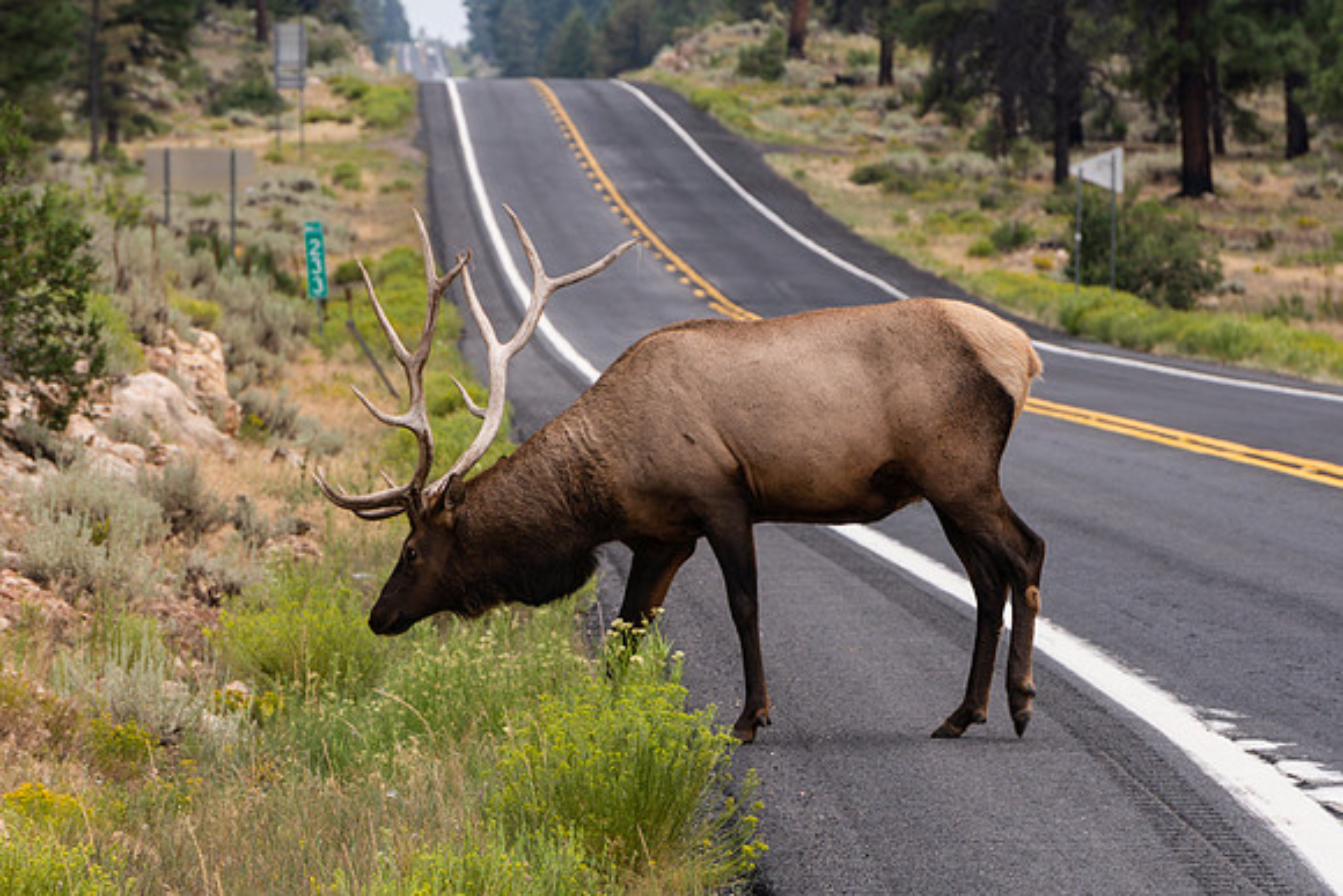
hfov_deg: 6.5
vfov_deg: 4.3
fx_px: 11882
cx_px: 707
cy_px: 403
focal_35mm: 318
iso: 100
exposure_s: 1/160
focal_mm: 193
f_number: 10
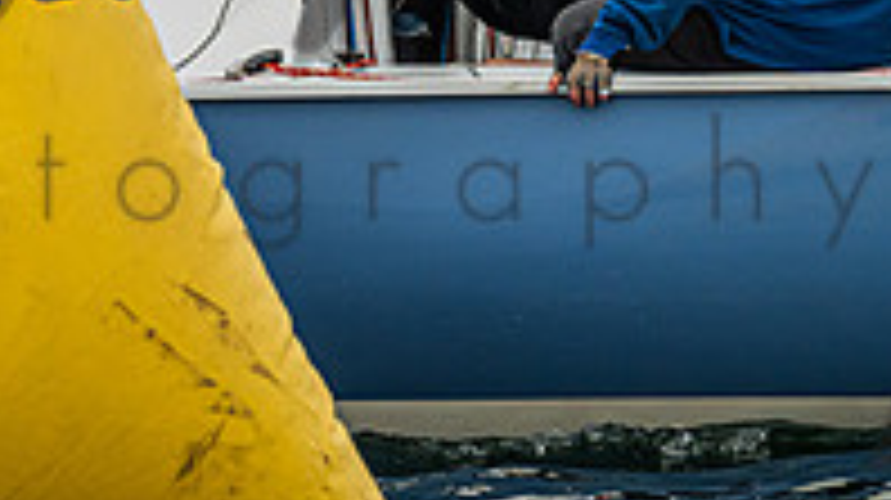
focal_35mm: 1115
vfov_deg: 1.1
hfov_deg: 1.9
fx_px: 26321
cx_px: 957
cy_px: -339
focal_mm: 280
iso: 320
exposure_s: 1/4000
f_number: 5.3
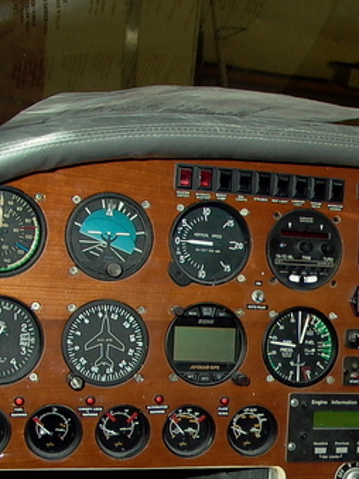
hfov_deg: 19.4
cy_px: 378
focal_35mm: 73
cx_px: 380
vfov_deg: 26.2
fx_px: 1010
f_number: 2.04
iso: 100
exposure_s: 1/64.2
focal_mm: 7.13
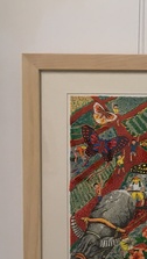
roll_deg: -0.6
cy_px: 166
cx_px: 406
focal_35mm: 99
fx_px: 684
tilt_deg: +2.2
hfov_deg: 10.0
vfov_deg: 21.5
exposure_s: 1/30
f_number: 2.2
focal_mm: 4.15
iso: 25
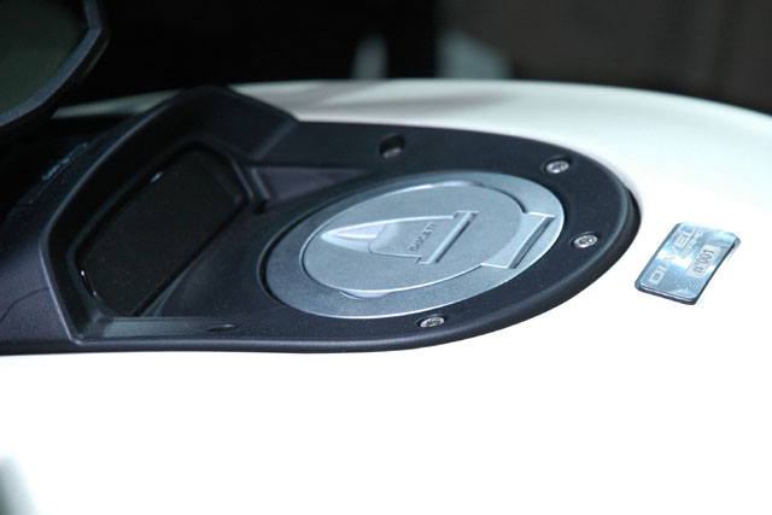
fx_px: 2252
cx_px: 386
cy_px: 258
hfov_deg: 19.5
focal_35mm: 105
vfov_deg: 13.0
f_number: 4.5
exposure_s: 1/125
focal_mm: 70
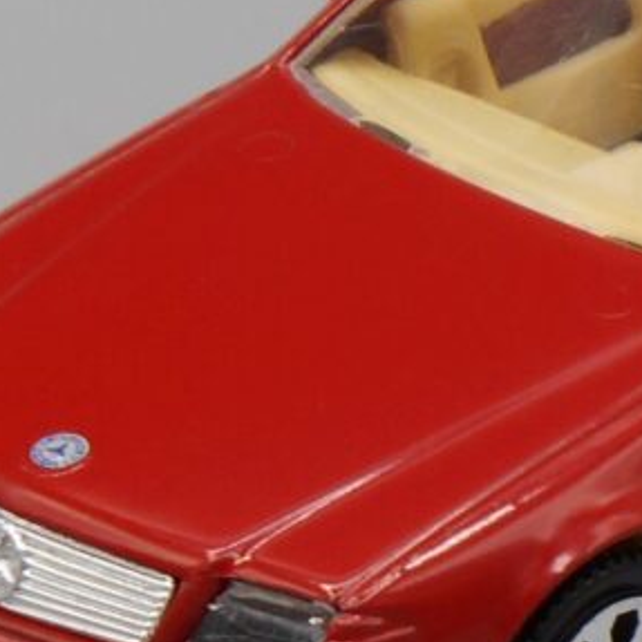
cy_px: 224
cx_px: 774
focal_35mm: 331
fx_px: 6945
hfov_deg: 5.3
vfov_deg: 5.3
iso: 80
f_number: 5.1
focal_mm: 18.8
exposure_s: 1/60
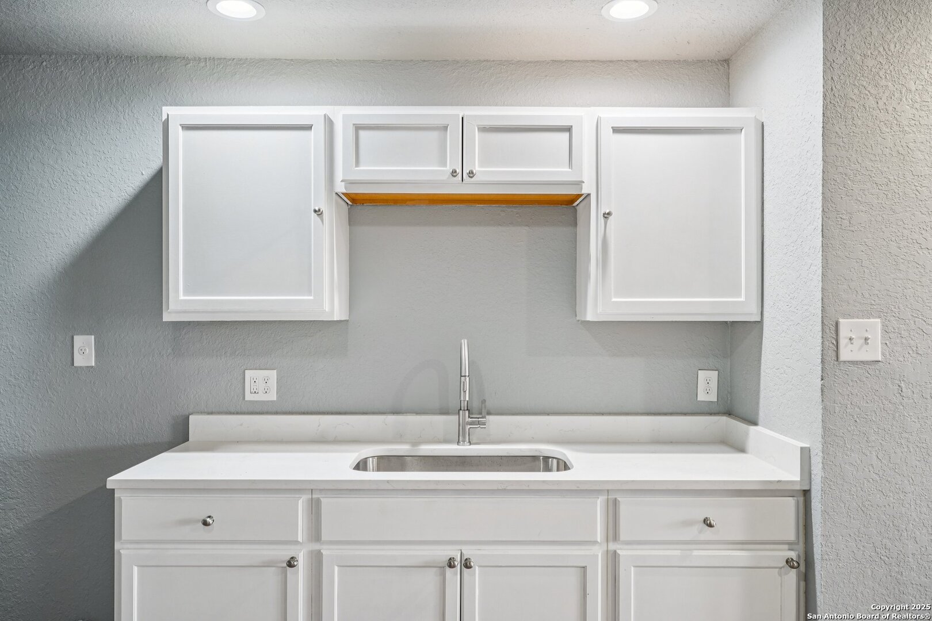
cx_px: 466
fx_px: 673
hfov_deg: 69.4
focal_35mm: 26
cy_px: 310
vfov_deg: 49.6
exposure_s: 1/25
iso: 400
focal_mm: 26
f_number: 8
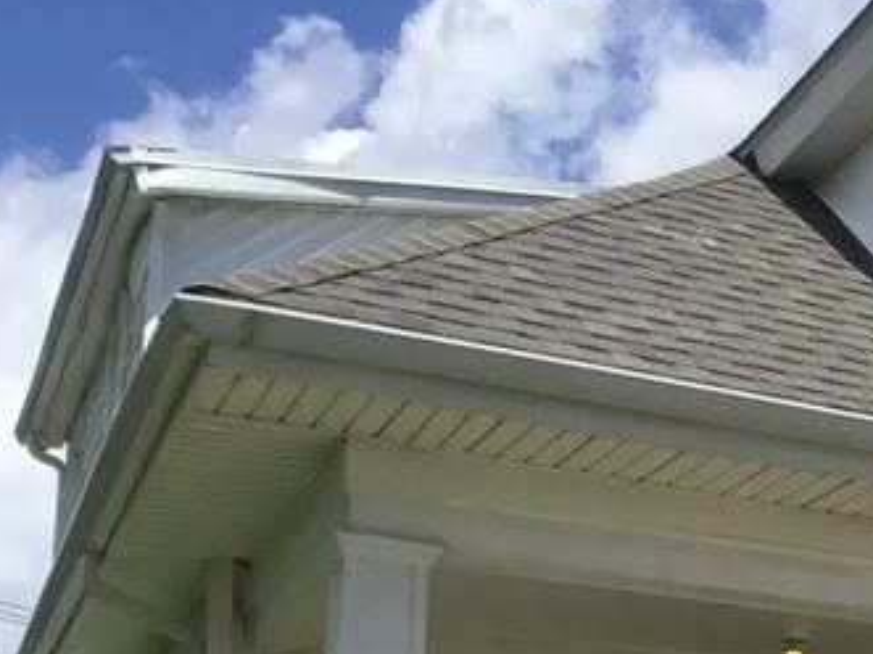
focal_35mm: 96
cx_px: 1203
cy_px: 915
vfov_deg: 14.6
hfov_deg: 18.7
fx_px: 2420
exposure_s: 1/1773
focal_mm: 3.3
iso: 25
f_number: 2.4
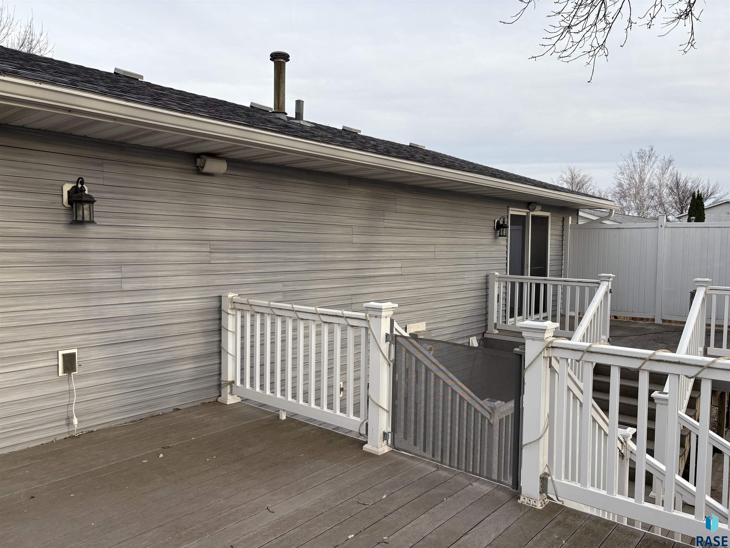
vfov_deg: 53.1
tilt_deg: -2.2
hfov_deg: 67.3
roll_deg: -0.3
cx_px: 365
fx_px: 548
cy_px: 274
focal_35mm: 26
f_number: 1.6
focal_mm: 5.96
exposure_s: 1/687
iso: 50
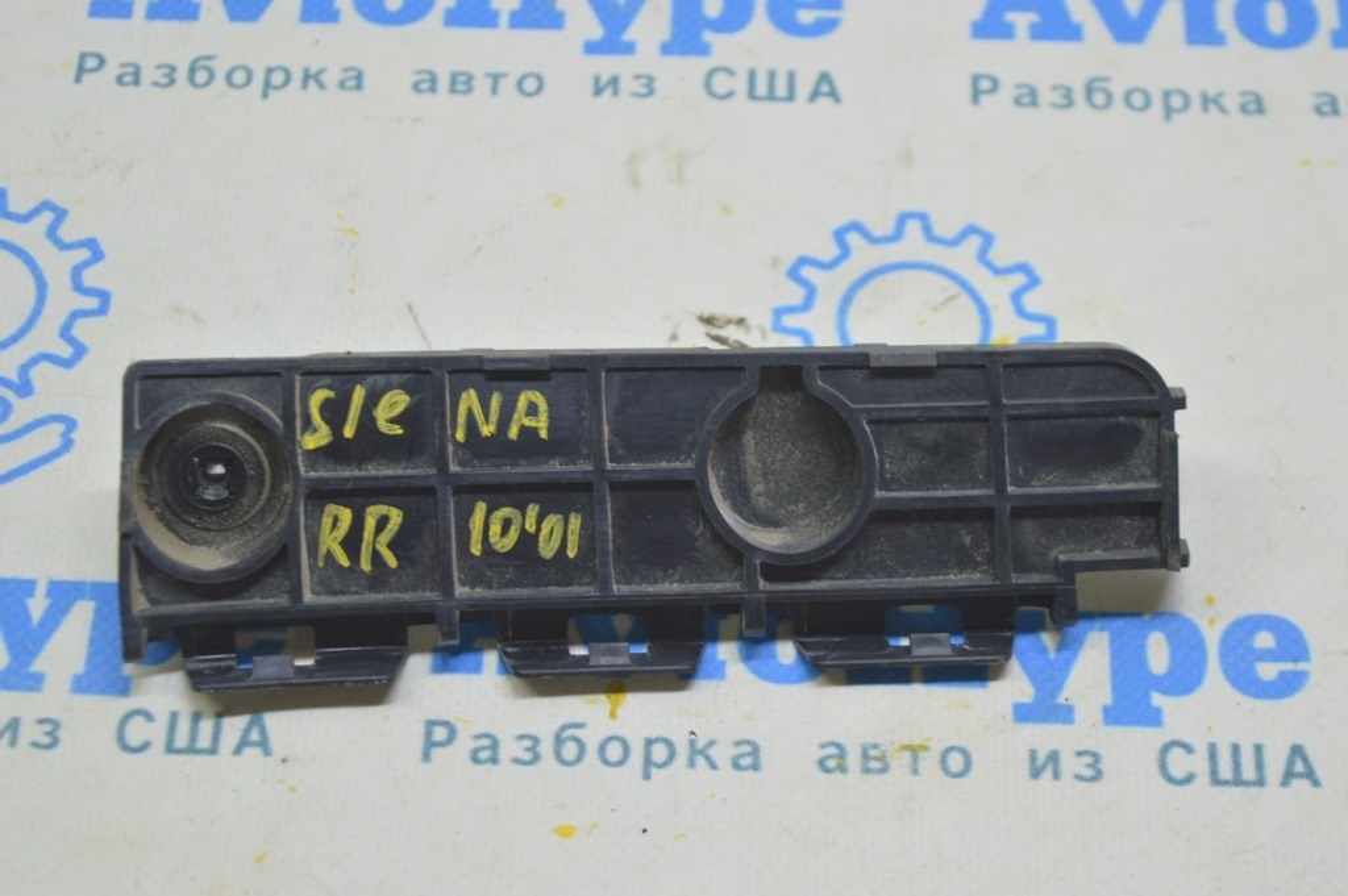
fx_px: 3087
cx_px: 674
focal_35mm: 82
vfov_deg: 16.5
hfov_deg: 24.6
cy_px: 448
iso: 400
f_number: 5.6
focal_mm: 55
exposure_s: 1/20
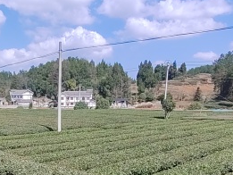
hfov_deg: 37.9
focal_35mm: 49
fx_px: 330
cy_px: 179
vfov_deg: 27.8
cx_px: 58
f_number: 2.2
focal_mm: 1.68
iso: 101
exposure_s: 1/1442
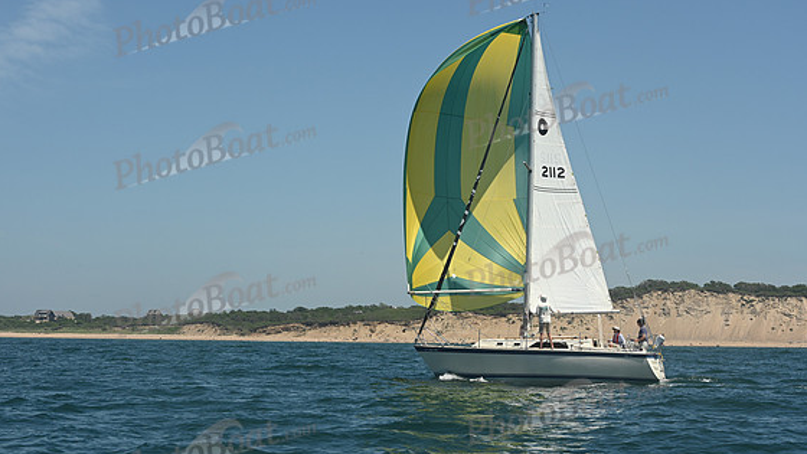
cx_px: 392
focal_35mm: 76
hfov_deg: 27.9
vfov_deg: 15.9
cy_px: 207
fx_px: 1626
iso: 320
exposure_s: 1/1000
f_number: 9
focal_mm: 70
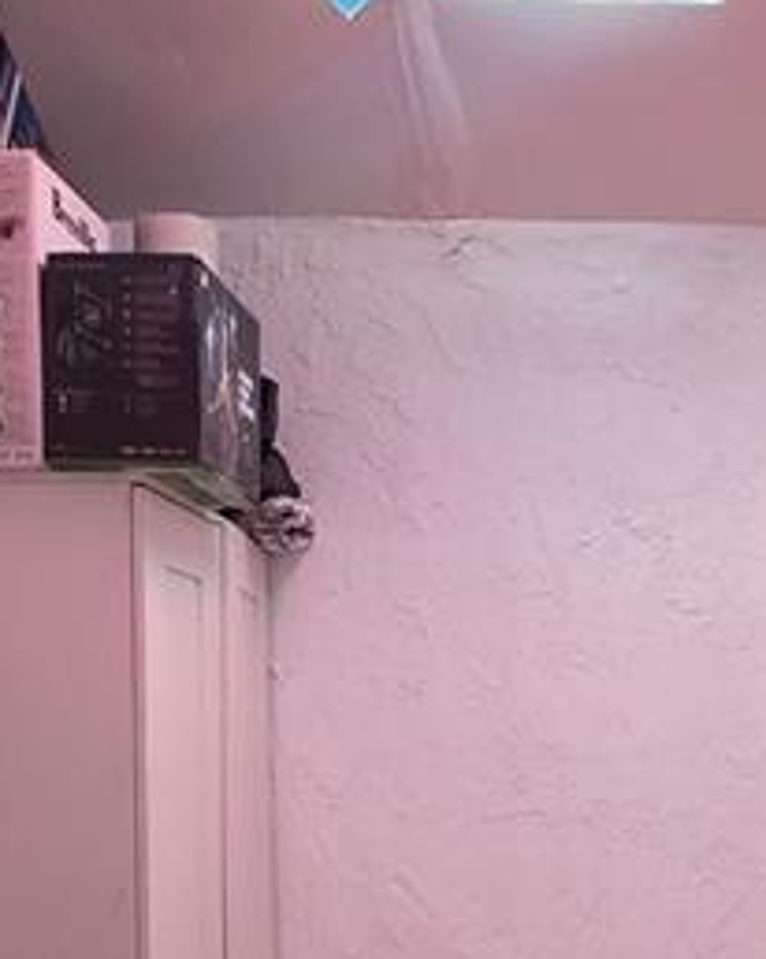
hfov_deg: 25.2
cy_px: 888
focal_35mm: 59
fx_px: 1674
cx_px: 643
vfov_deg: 30.4
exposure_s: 1/60
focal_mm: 2.2
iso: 250
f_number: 1.9
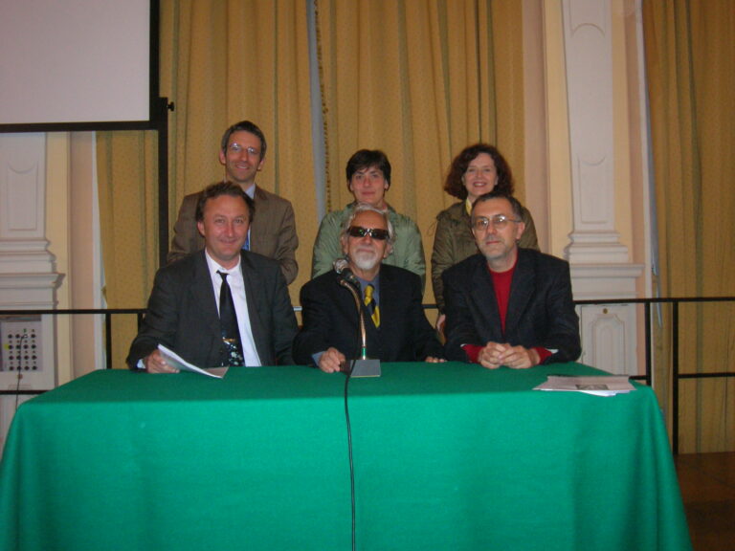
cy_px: 276
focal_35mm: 38
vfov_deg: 37.7
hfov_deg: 49.0
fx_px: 807
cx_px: 368
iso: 200
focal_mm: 6.4
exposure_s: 1/60.1
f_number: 3
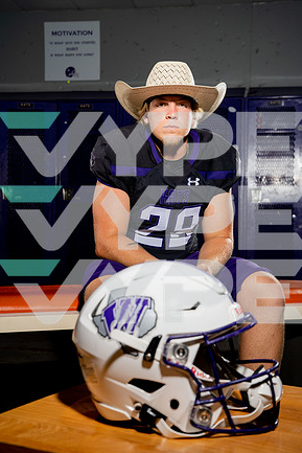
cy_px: 219
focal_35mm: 53
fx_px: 666
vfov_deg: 37.5
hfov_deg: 25.5
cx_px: 154
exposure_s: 1/250
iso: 200
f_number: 5.6
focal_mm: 51
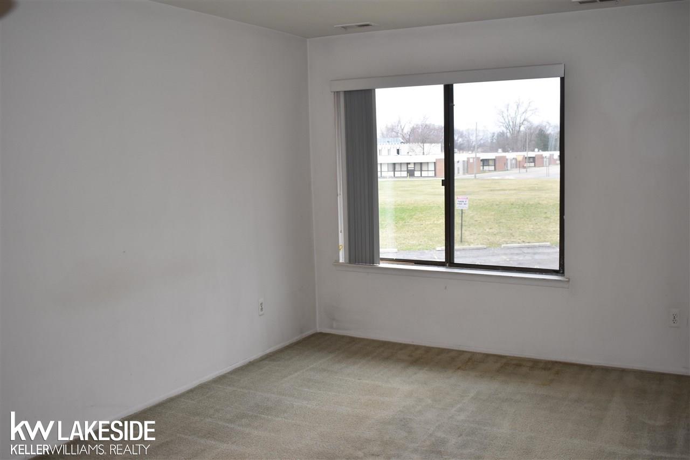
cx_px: 345
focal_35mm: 36
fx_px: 690
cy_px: 230
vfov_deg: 36.9
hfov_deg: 53.1
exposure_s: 1/200
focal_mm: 24
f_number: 5
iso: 400
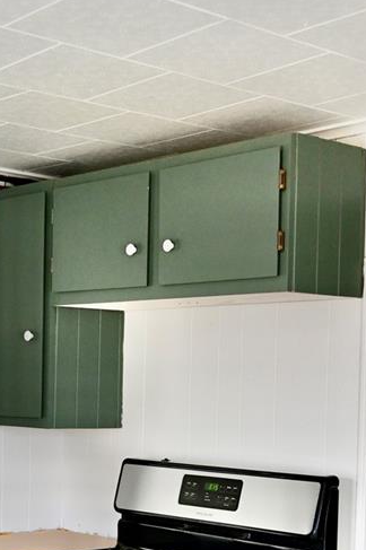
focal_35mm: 69
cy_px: 428
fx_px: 1054
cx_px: 82
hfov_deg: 19.5
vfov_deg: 28.7
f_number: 2.8
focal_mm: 28
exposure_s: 1/125
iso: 1800
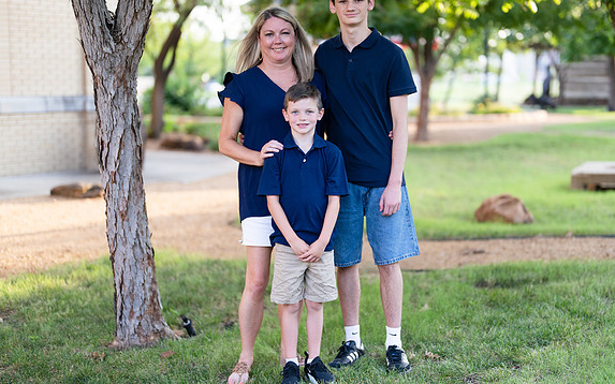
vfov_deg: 22.0
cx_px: 354
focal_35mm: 59
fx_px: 989
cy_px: 192
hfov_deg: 34.5
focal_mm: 50
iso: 200
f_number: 1.2
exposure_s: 1/1000
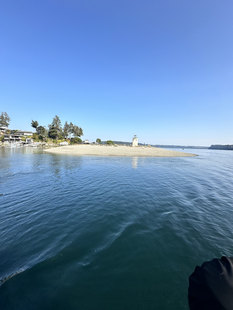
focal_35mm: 14
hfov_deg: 85.7
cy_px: 155
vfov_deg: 102.1
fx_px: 126
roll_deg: -3.7
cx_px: 116
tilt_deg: -3.1
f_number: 2.2
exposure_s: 1/1511
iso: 50
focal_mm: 2.22
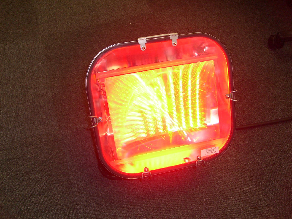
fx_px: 321
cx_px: 146
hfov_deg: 49.0
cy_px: 110
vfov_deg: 37.7
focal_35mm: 38
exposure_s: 1/60
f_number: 2.7
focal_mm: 6.2
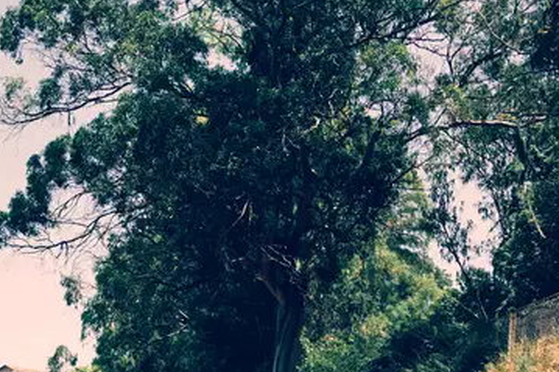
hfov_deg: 18.2
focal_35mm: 107
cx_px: -93
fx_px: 1661
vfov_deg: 12.5
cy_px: 444
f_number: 3.2
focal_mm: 21.3
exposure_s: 1/1600
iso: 200
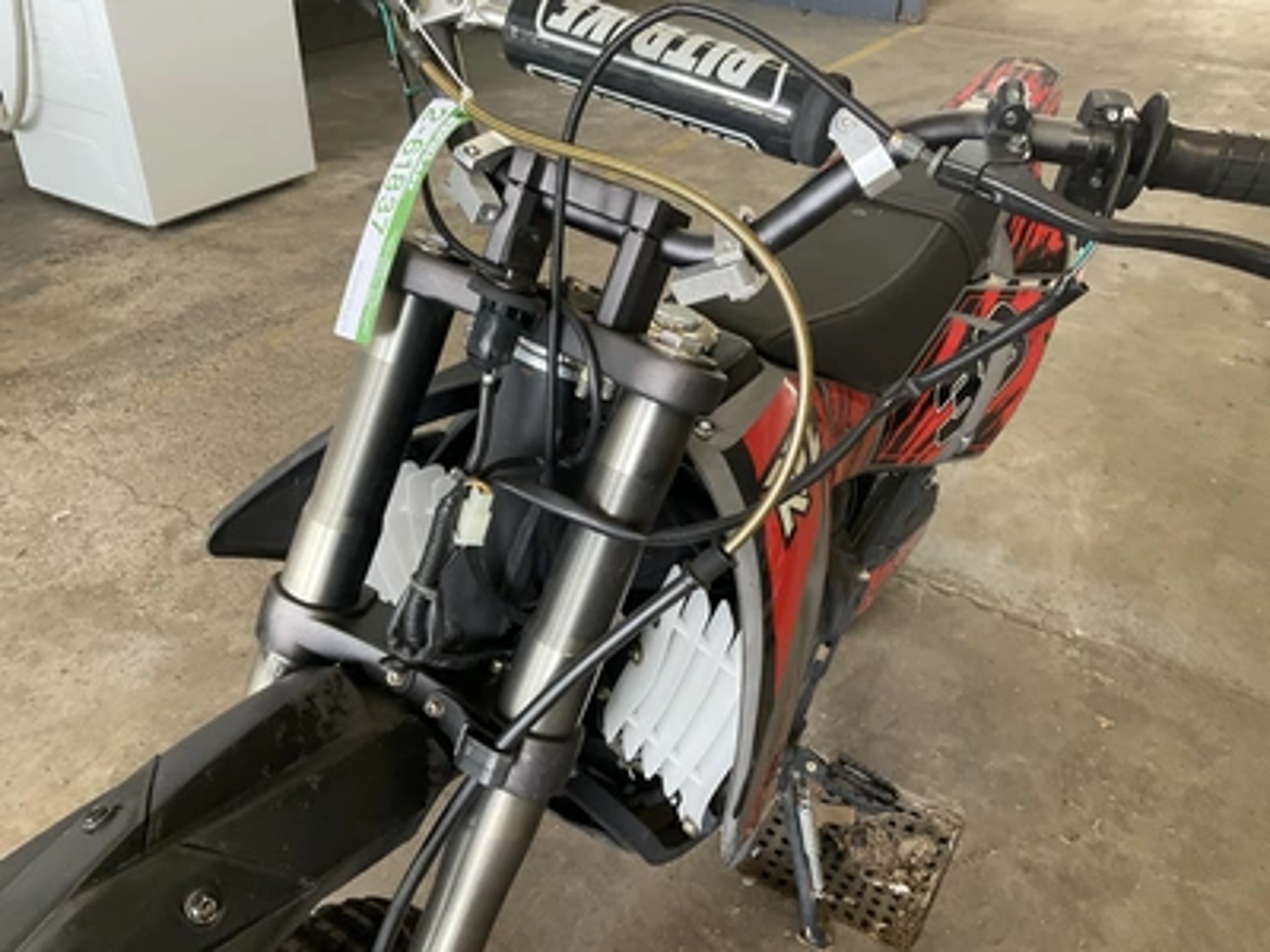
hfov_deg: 61.7
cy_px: 476
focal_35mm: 29
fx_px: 1064
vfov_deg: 48.2
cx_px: 635
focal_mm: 3
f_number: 1.8
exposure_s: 1/60
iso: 160
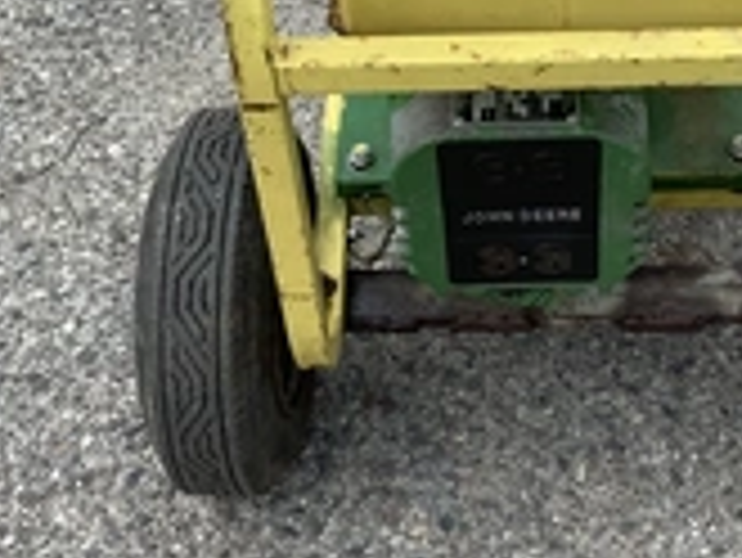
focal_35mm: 75
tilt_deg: -37.5
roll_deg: +2.2
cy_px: 162
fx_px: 1609
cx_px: 517
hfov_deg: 25.8
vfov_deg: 19.6
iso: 25
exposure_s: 1/322
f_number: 2.4
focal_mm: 3.3
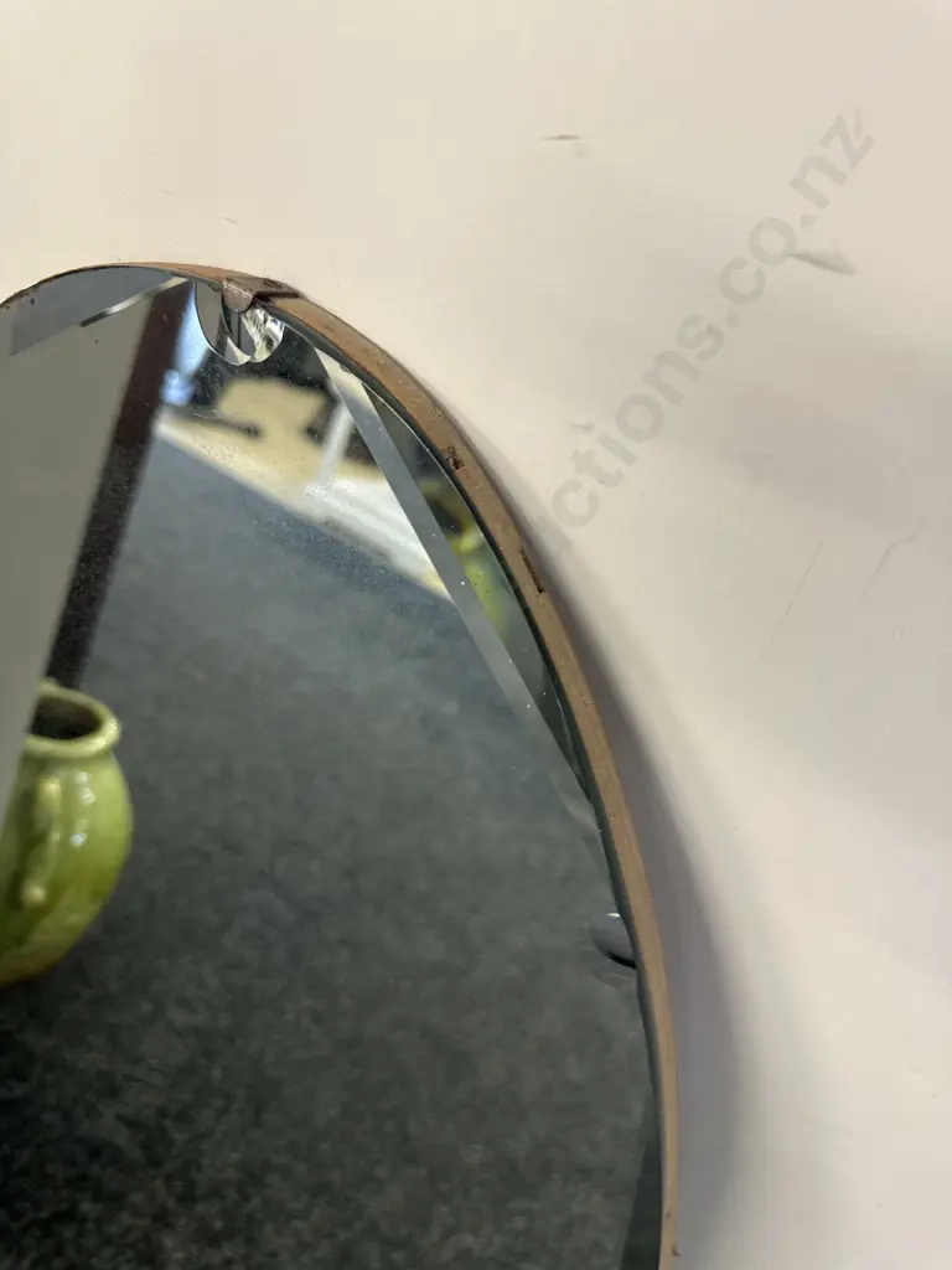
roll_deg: -9.1
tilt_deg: -44.5
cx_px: 476
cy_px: 635
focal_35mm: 24
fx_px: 880
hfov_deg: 56.8
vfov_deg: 71.6
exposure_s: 1/50
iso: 160
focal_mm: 6.86
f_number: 1.78
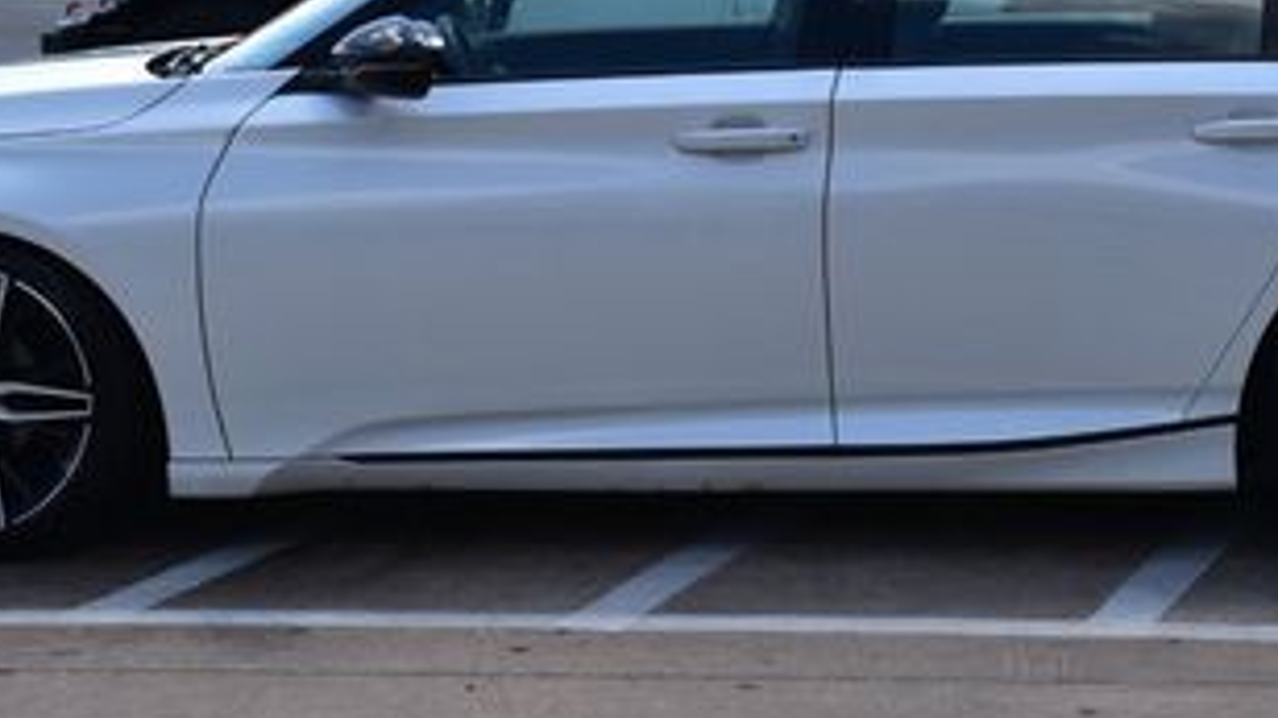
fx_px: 3424
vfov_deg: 11.9
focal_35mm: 101
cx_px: 797
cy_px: 166
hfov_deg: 21.1
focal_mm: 31
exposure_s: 1/500
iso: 400
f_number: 11
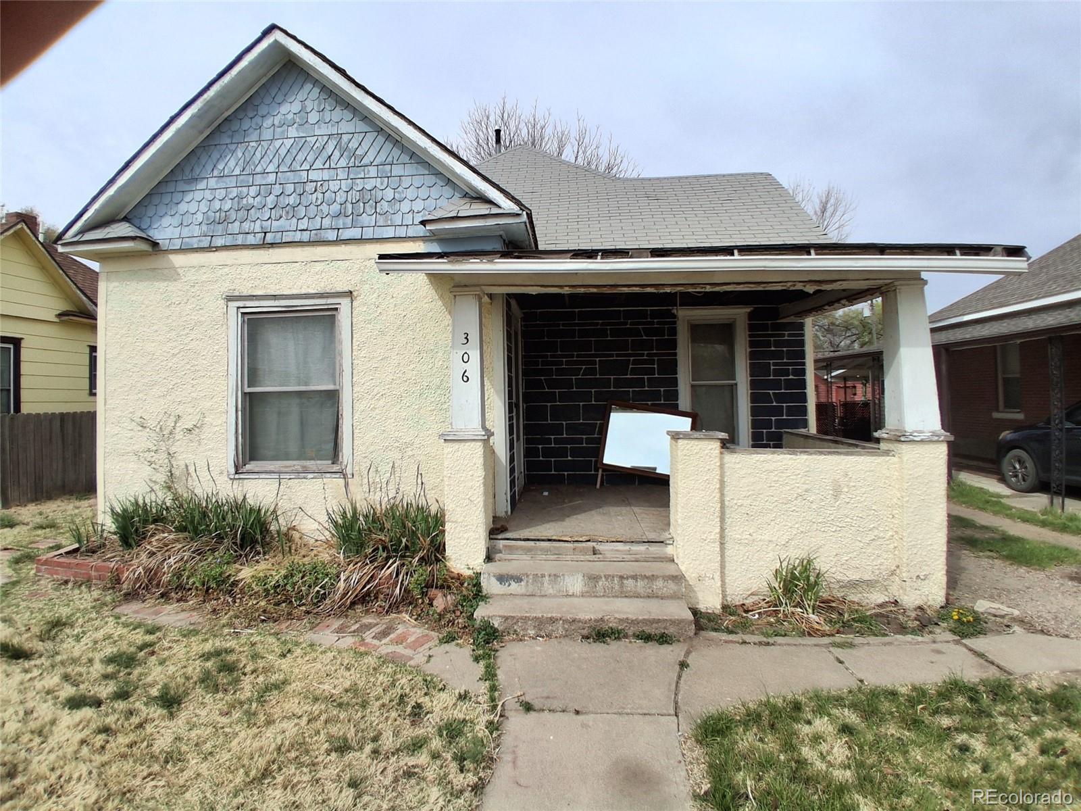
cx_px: 540
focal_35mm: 17
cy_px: 406
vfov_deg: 74.7
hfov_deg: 91.0
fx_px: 531
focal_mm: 1.4
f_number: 2.2
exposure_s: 1/1520
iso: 50
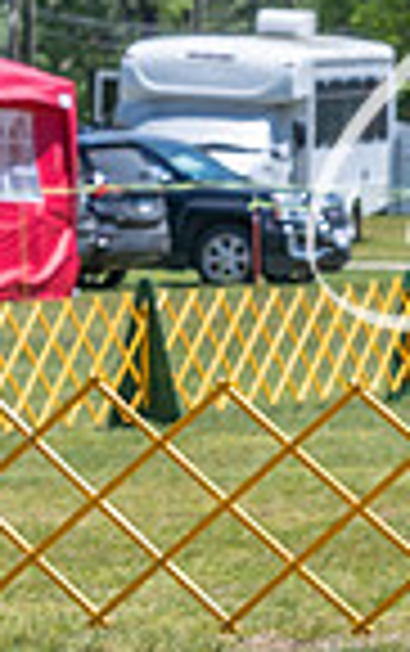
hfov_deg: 4.0
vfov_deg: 6.5
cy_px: 411
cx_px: 960
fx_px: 5722
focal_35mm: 321
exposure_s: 1/1600
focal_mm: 74
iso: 640
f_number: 7.1
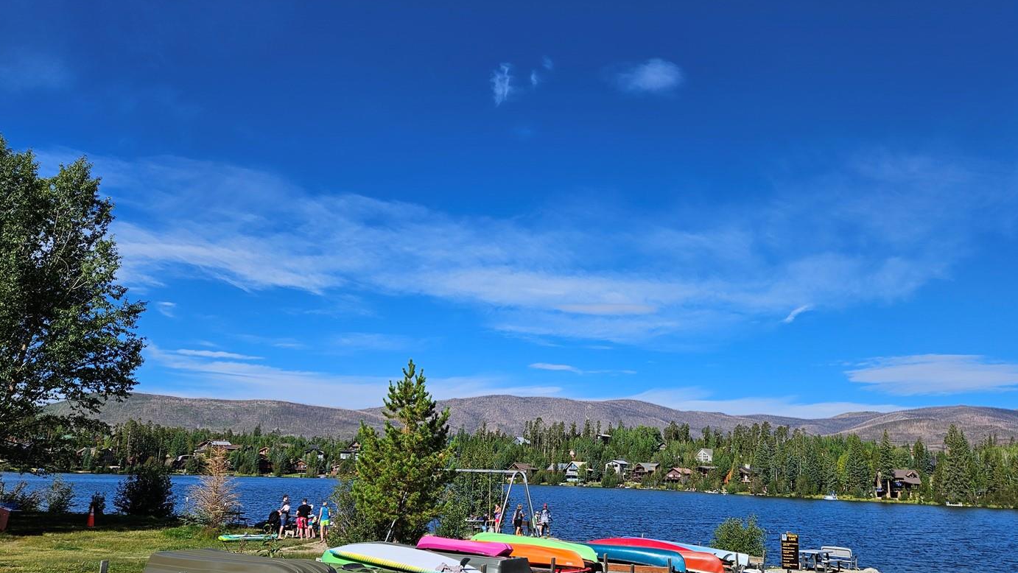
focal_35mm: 29
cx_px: 566
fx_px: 783
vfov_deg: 40.0
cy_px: 344
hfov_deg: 65.9
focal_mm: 5.4
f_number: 1.8
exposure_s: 1/2490
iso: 25
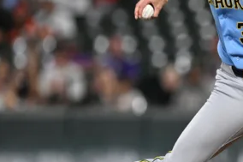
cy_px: 57
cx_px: 263
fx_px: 7137
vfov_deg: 1.3
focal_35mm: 1058
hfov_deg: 1.9
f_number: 3.5
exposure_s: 1/1600
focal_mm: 400
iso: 2000
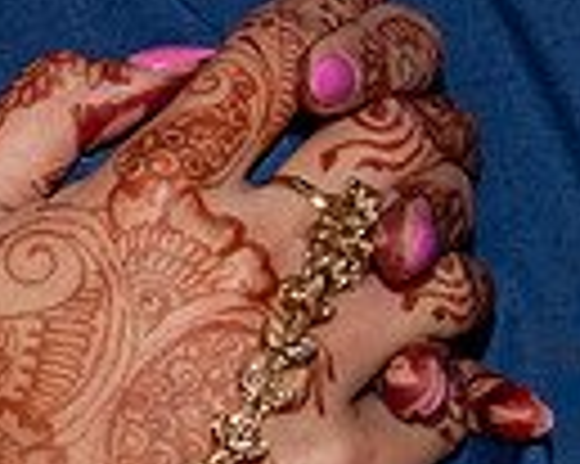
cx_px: 162
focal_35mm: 745
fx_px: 12779
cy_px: 690
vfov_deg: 2.1
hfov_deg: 2.6
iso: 500
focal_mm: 55
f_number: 6.3
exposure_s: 1/250
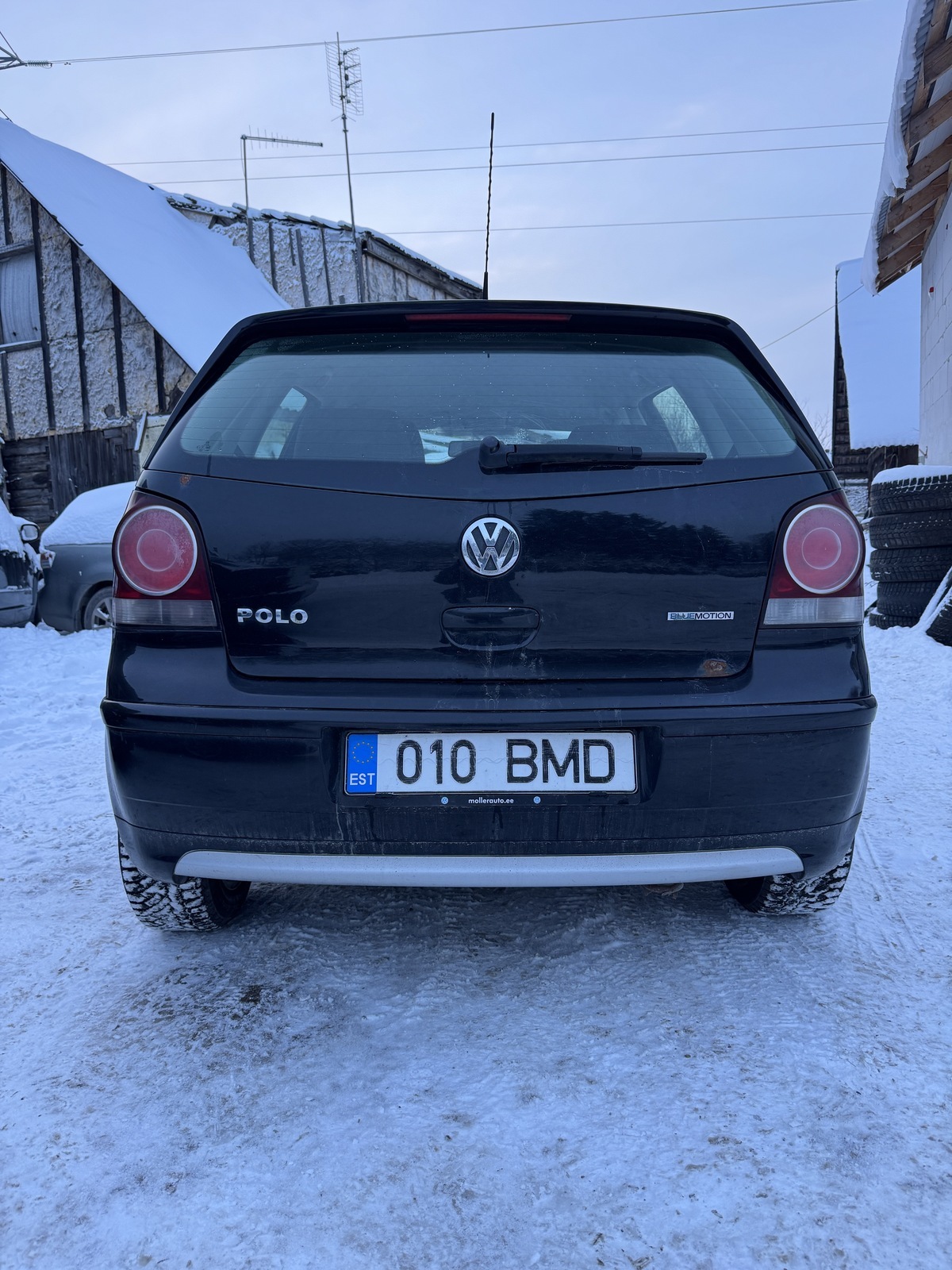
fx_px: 880
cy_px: 635
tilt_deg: -7.1
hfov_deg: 56.8
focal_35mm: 24
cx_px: 476
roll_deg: +2.5
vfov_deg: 71.6
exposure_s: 1/121
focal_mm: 6.76
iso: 125
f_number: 1.78
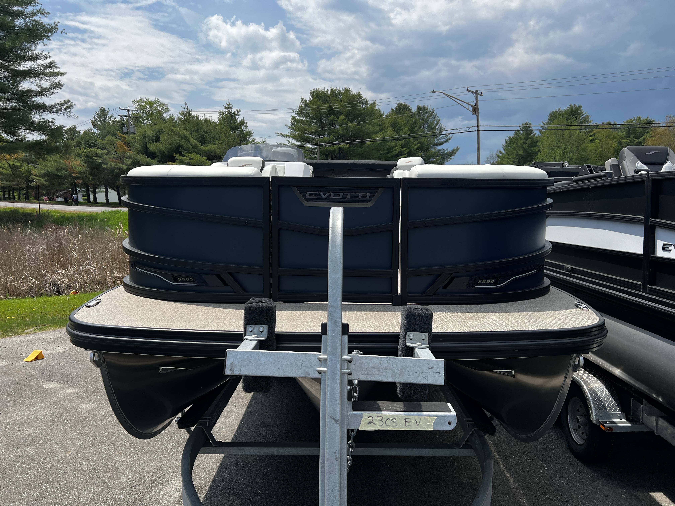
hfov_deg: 67.3
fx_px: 507
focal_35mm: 26
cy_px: 253
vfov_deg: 53.1
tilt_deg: -6.6
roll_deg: -1.6
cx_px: 338
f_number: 1.5
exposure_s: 1/4444
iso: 50
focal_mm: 5.7
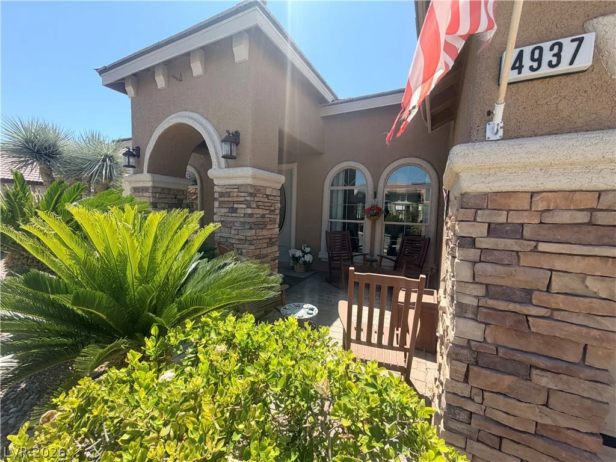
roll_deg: -1.6
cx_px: 308
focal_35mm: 14
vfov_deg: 85.7
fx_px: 249
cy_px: 231
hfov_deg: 102.1
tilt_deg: -3.9
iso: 40
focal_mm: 2.22
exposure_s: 1/709
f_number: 2.2
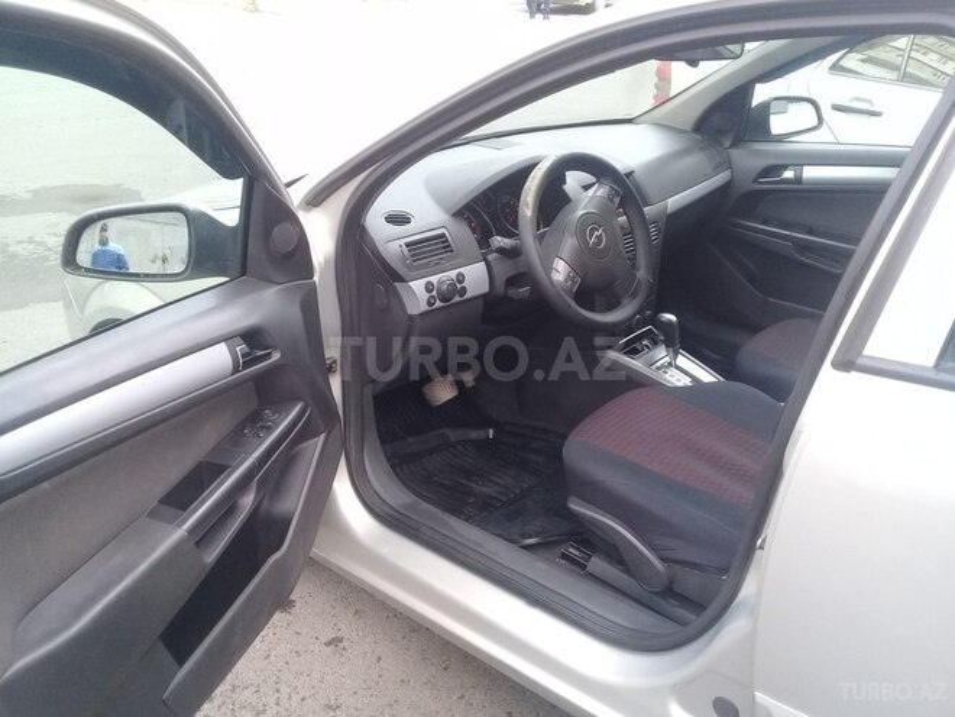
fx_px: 855
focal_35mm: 31
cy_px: 358
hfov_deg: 58.4
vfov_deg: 45.4
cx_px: 478
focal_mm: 3.3
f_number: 2.2
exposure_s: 1/100
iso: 100
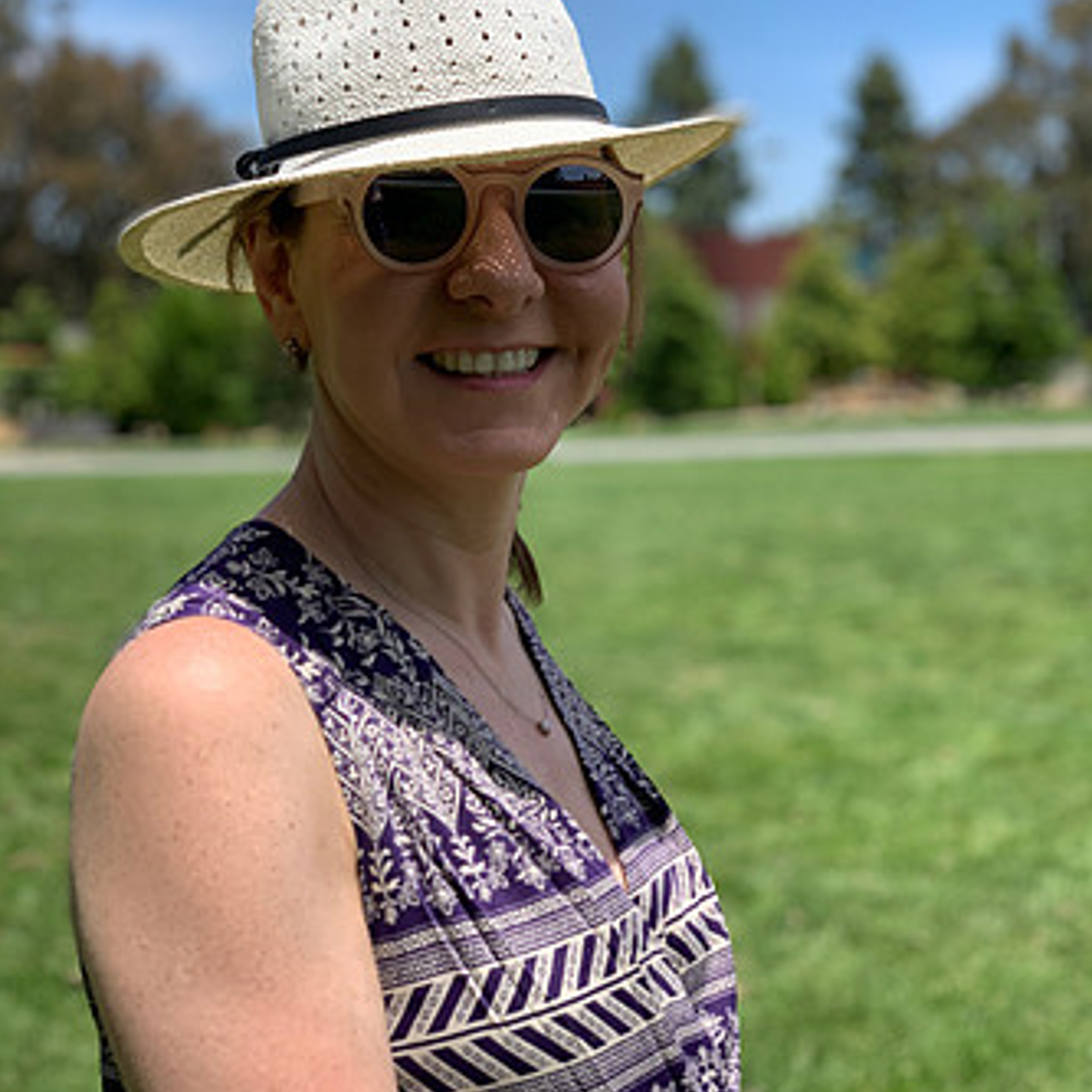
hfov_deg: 27.7
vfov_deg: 27.7
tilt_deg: -5.1
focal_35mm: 62
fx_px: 2213
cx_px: 543
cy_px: 430
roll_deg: +1.1
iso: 16
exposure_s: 1/521
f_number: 2.4
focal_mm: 6
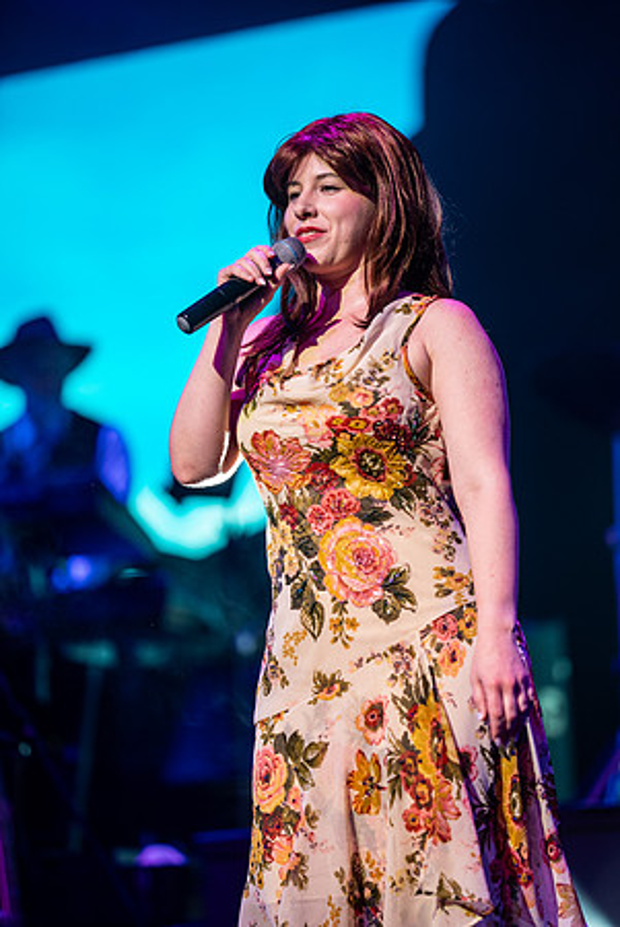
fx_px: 3479
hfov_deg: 10.2
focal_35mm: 135
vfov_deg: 15.2
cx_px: 310
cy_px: 464
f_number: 1.8
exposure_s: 1/320
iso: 500
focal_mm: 135
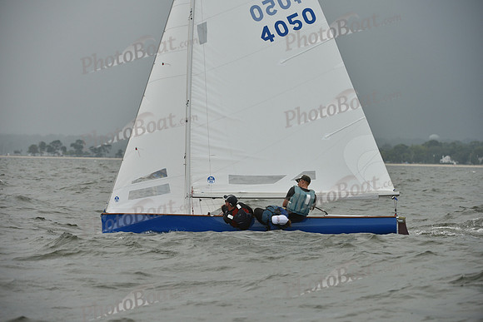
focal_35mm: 210
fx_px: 2818
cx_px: 242
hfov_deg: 9.8
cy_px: 161
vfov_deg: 6.5
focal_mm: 210
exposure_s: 1/800
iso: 400
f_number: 6.3
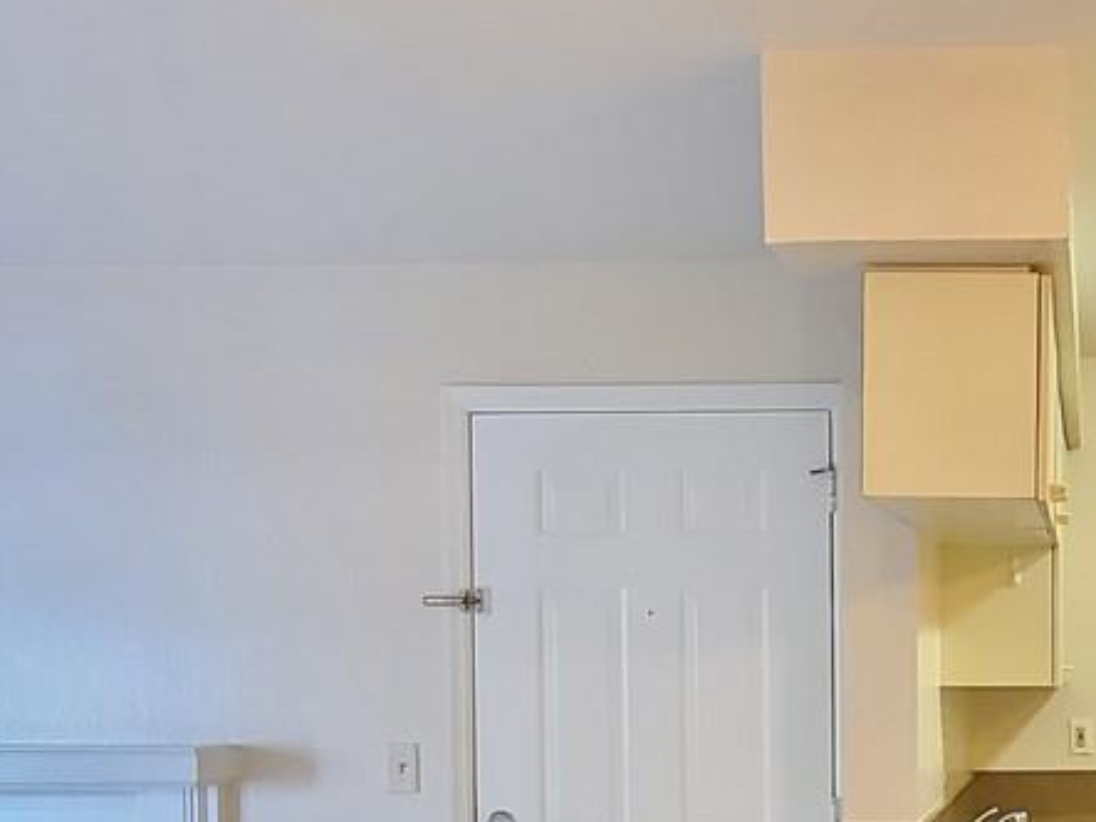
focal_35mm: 47
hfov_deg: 36.4
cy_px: 708
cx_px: 1094
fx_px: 1488
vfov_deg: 29.8
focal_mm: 2.2
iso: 400
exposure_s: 1/29
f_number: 2.2
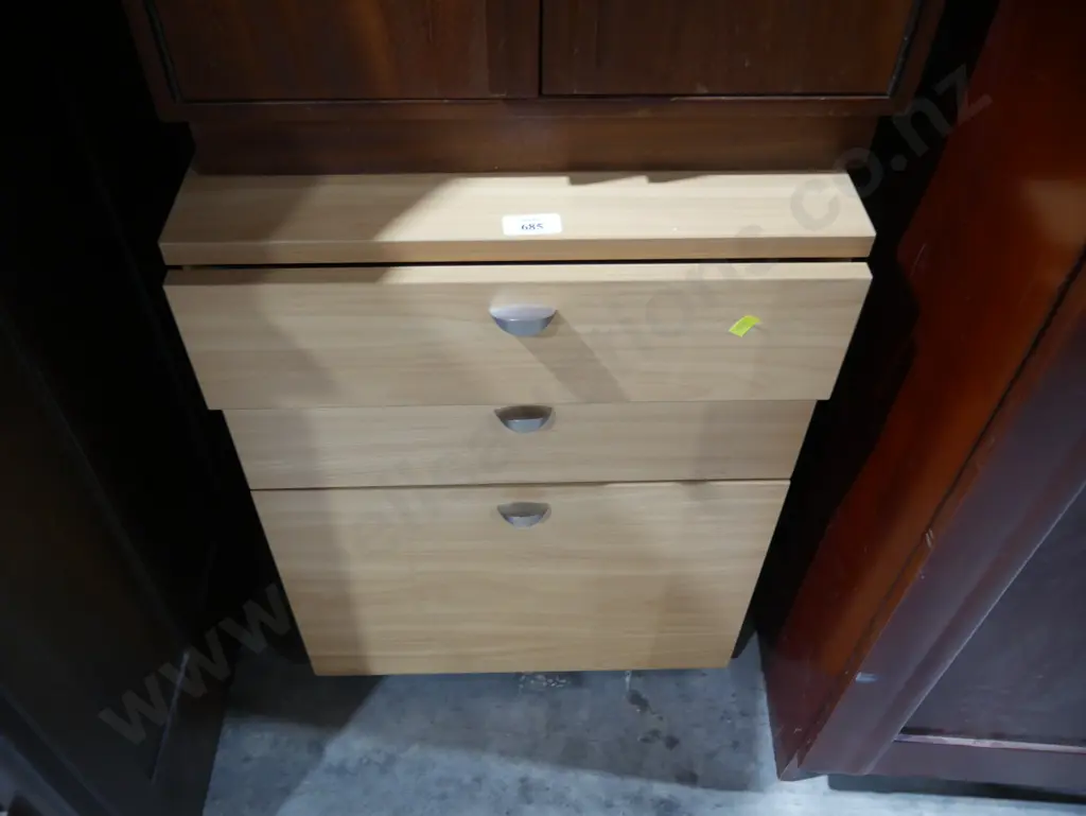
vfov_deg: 49.8
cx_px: 543
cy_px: 408
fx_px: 879
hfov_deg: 63.4
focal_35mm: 28
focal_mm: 14
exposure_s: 1/60
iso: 800
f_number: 3.5
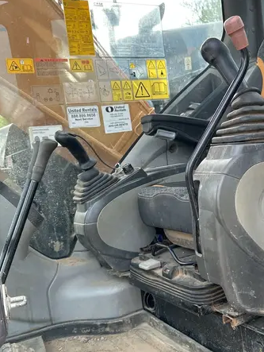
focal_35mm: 43
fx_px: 437
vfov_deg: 43.6
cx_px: 178
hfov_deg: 33.3
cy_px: 208
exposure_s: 1/260
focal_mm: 5.7
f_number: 1.5
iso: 50
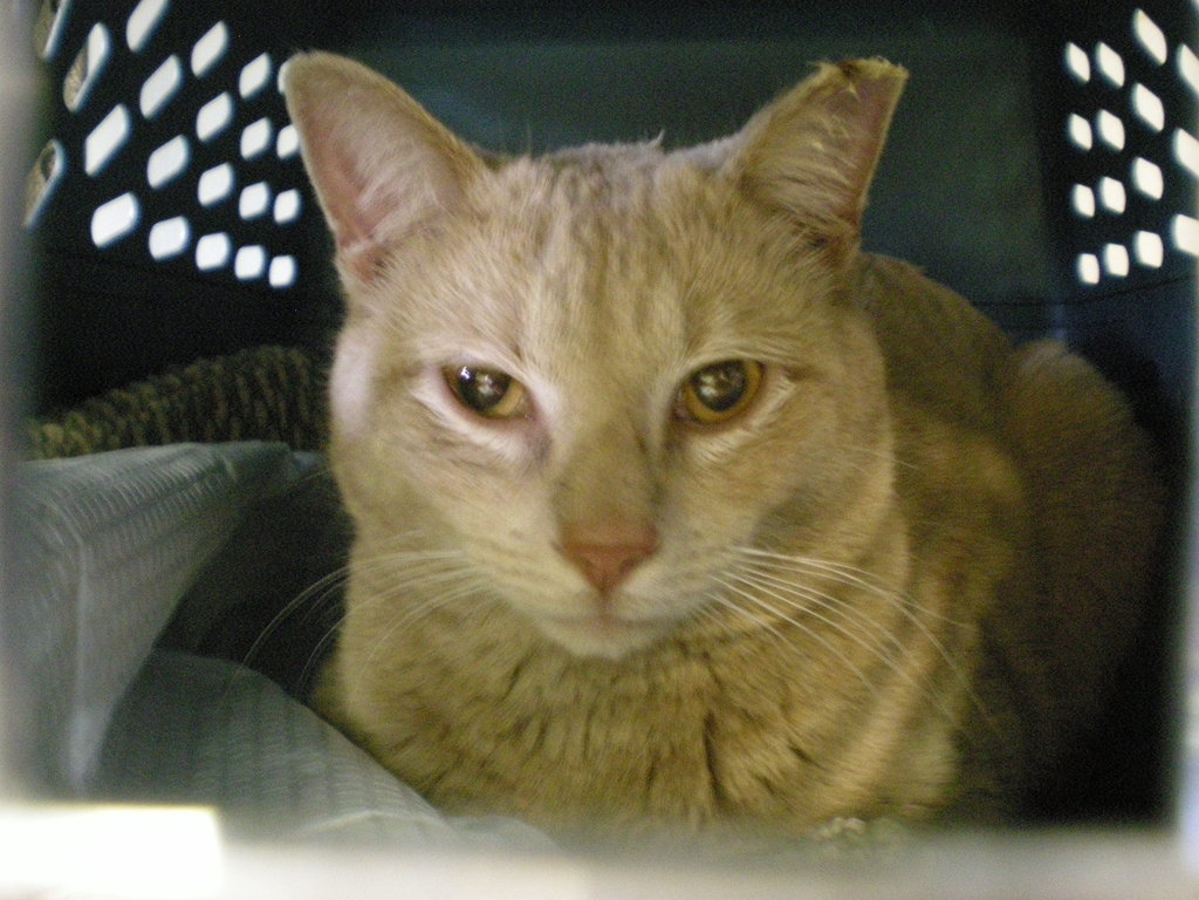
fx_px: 1316
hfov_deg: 49.0
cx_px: 600
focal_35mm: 38
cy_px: 450
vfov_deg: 37.7
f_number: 3.1
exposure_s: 1/5.5
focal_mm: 6.3
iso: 800
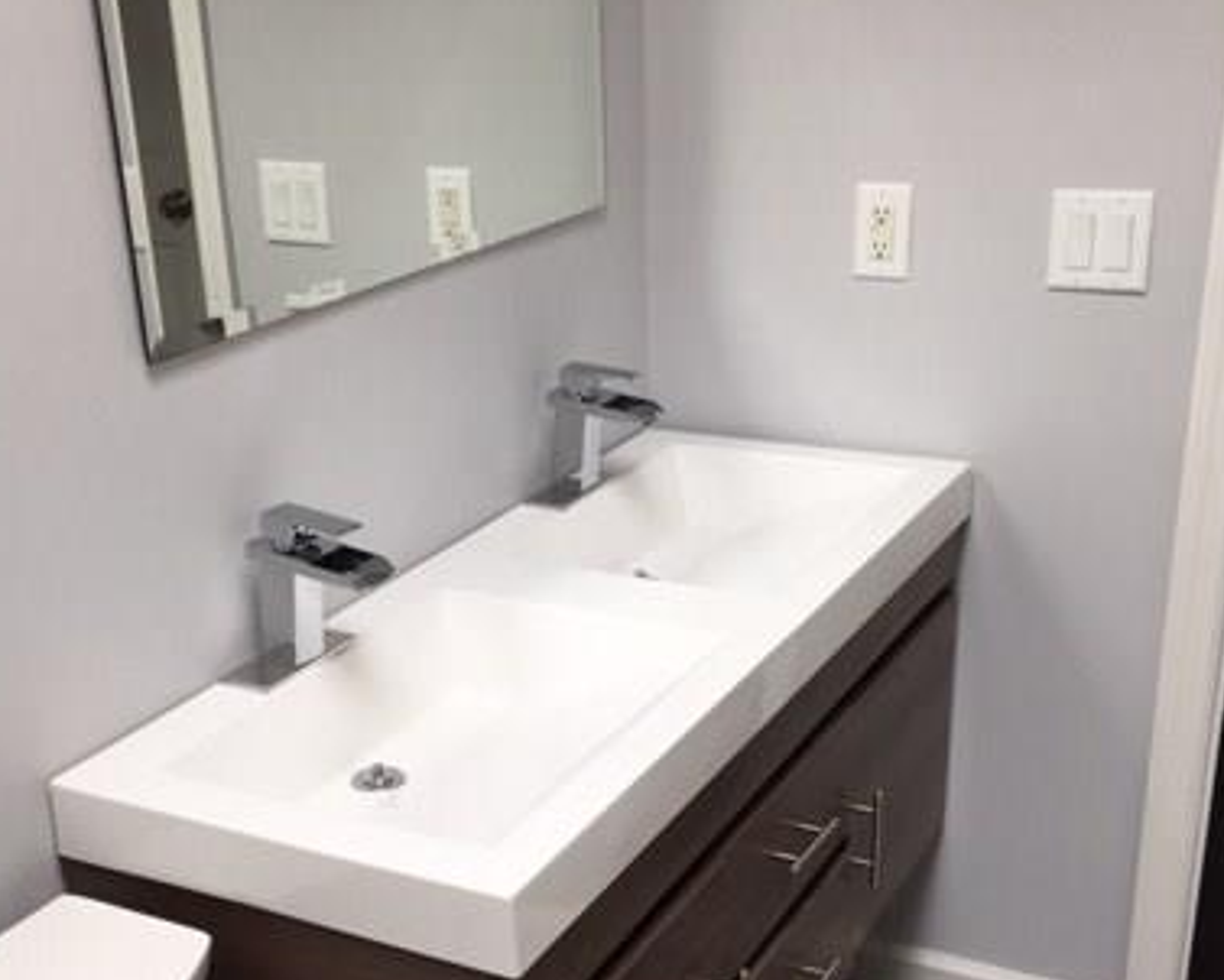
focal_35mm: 48
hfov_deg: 38.8
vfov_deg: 31.0
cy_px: 707
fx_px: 1740
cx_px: 581
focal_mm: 4.15
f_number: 2.2
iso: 32
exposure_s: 1/60
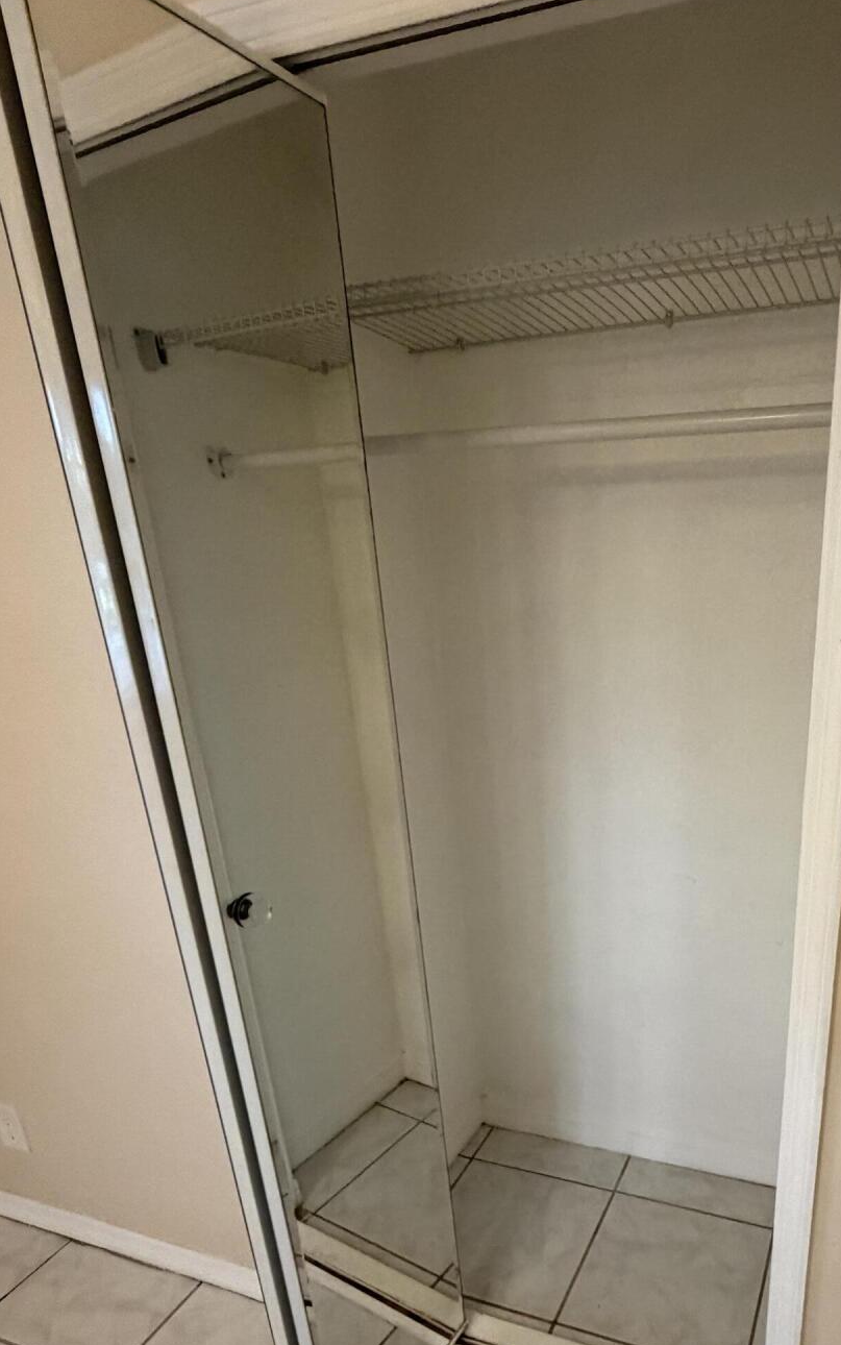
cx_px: 596
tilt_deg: -21.8
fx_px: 843
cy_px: 883
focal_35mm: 23
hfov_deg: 51.5
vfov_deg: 75.0
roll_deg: +1.2
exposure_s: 1/60
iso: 500
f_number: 2.2
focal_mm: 2.22
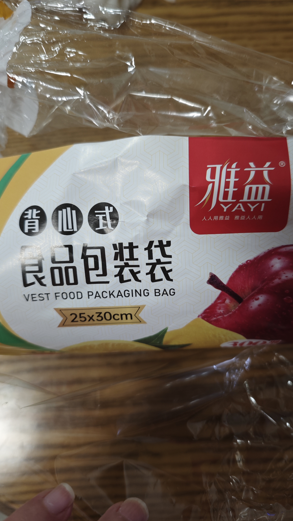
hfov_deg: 42.9
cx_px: 151
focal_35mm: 27
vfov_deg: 69.8
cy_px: 246
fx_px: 373
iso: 500
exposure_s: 1/50
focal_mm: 6.55
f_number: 1.6
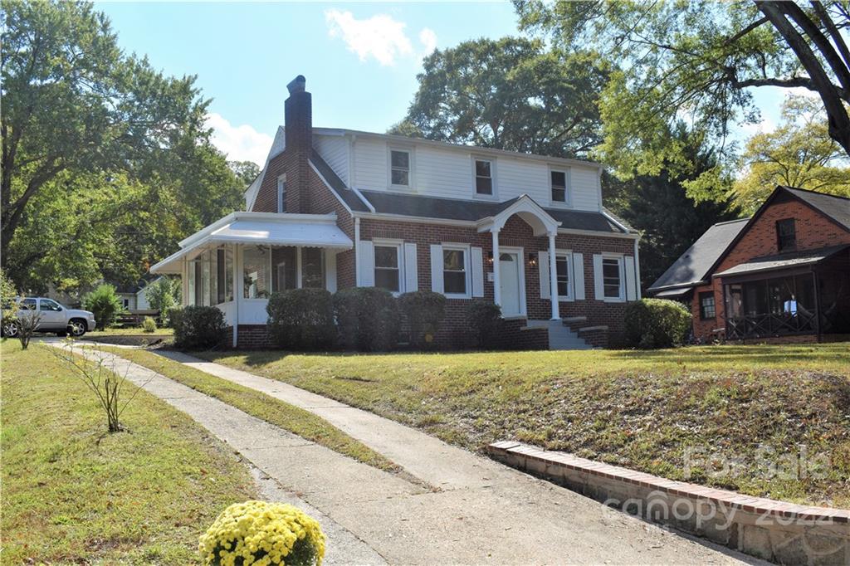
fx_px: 850
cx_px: 425
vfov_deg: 36.8
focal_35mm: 36
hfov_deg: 53.1
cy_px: 283
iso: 100
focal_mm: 24
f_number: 11
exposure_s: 1/200
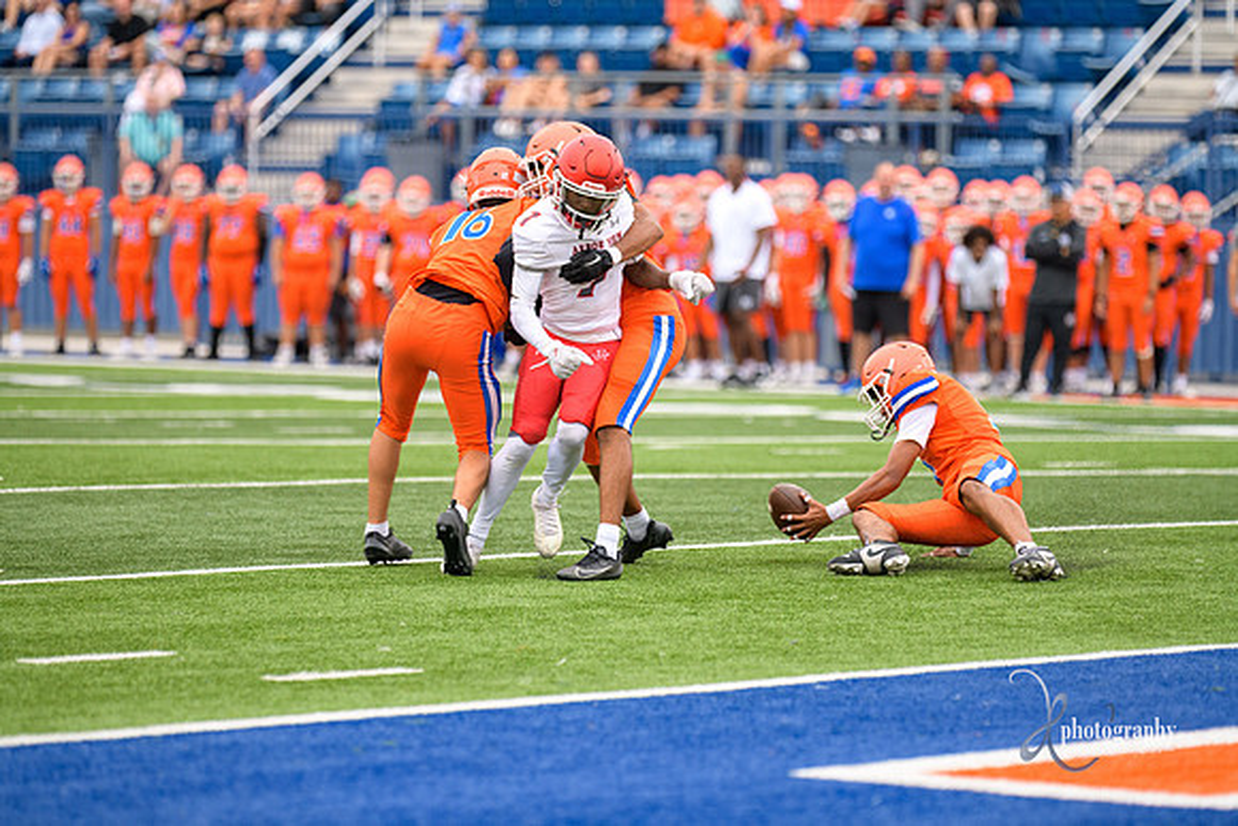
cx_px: 619
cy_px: 413
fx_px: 7223
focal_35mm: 210
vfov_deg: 6.5
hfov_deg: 9.8
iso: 400
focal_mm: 210
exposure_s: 1/800
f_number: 2.8
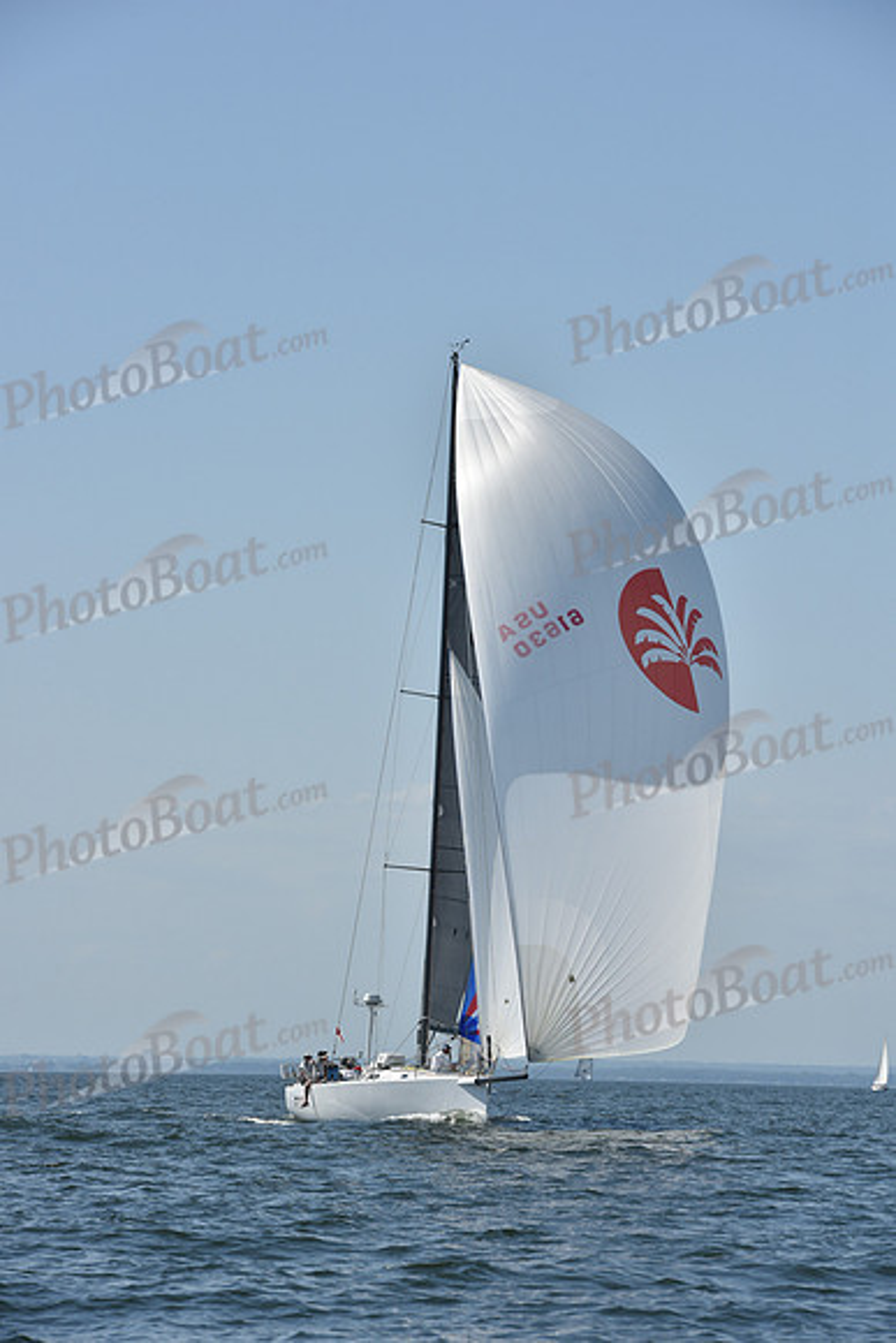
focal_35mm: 135
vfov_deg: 15.2
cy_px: 672
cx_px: 448
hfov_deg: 10.2
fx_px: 5037
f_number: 9
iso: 250
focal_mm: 135
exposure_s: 1/1250
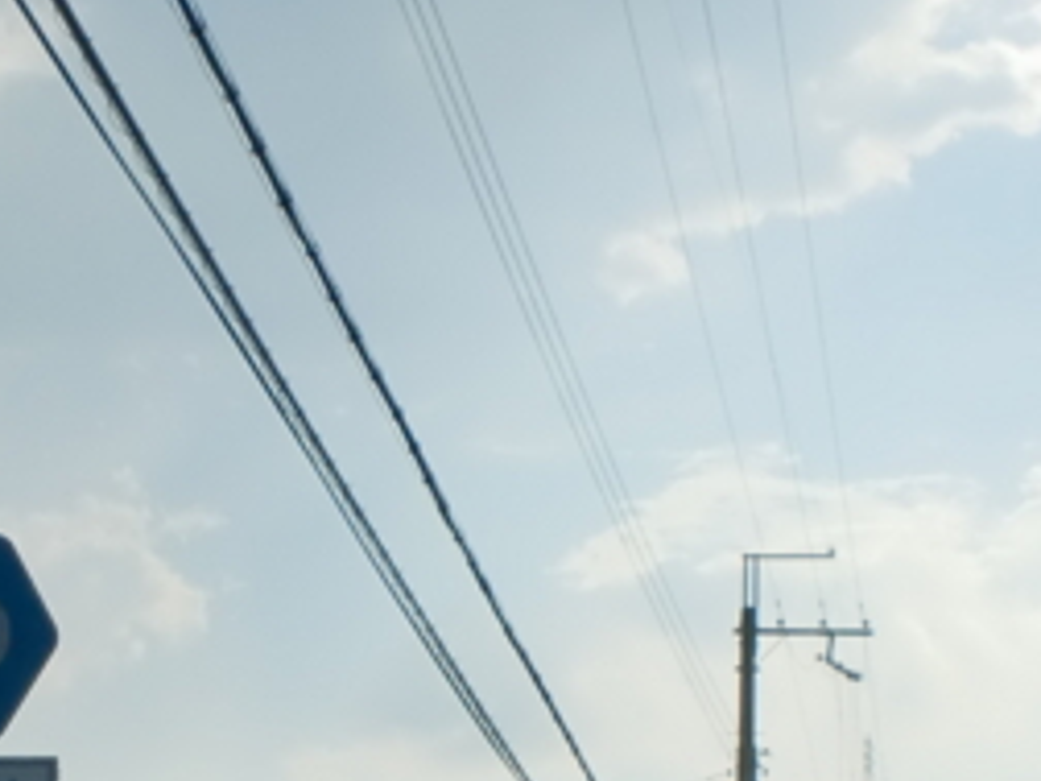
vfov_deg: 13.0
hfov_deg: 17.7
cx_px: 479
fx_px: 3338
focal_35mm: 111
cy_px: 905
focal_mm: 6.3
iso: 64
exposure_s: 1/1000
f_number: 5.6
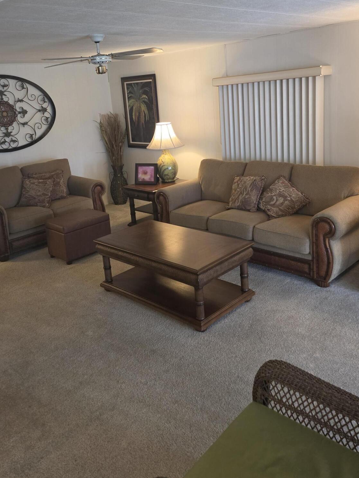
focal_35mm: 31
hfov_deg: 45.4
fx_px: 429
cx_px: 179
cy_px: 196
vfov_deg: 58.0
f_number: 1.7
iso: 640
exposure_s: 1/120
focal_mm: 6.25
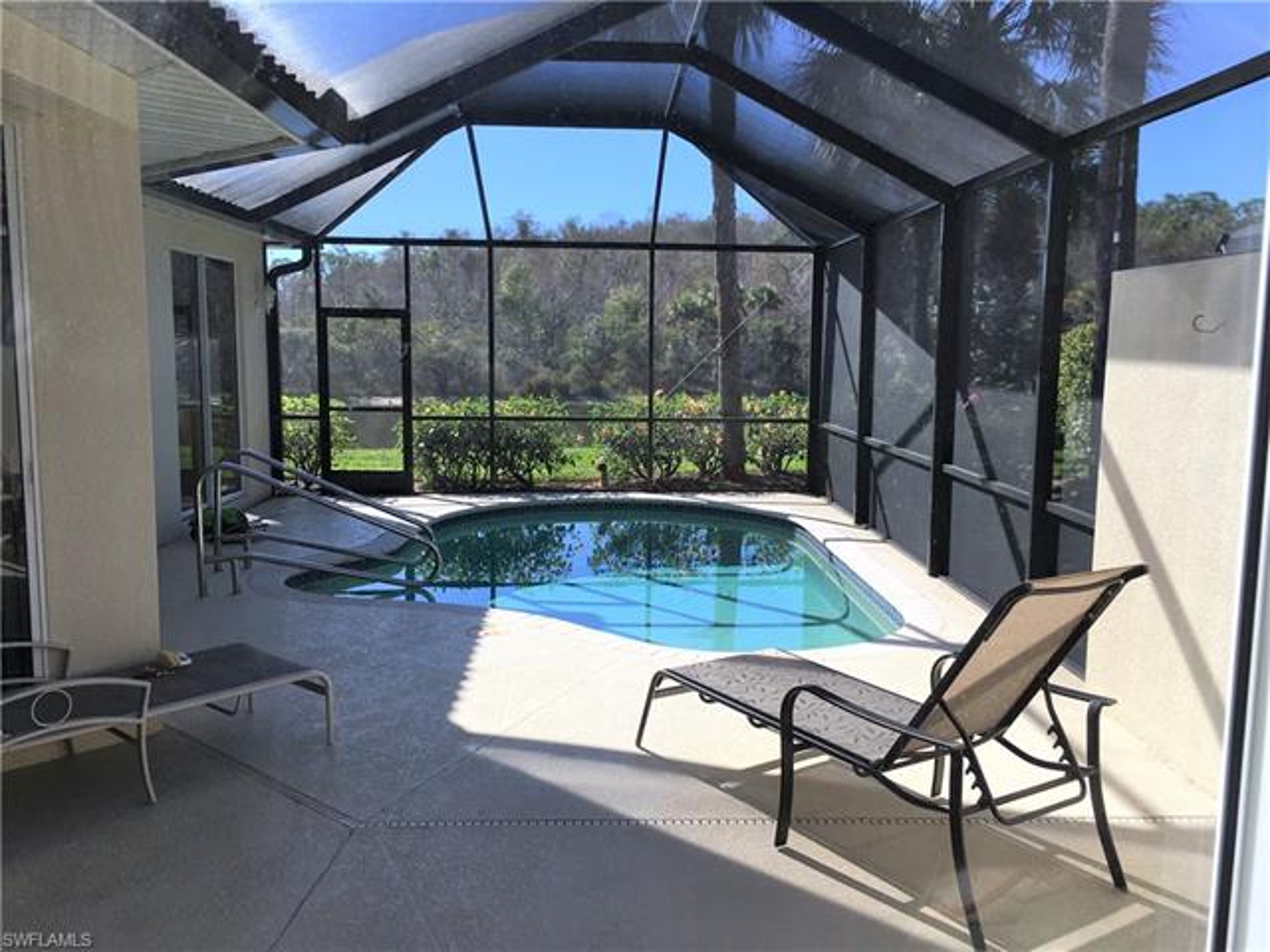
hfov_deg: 61.7
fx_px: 1064
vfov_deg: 48.2
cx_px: 635
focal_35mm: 29
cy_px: 476
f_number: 2.2
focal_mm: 4.15
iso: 25
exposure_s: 1/265
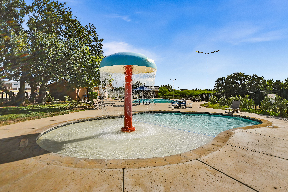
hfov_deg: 90.0
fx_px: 144
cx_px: 144
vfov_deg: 67.4
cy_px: 96
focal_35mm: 18
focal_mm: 12
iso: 125
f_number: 5.6
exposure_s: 1/1000
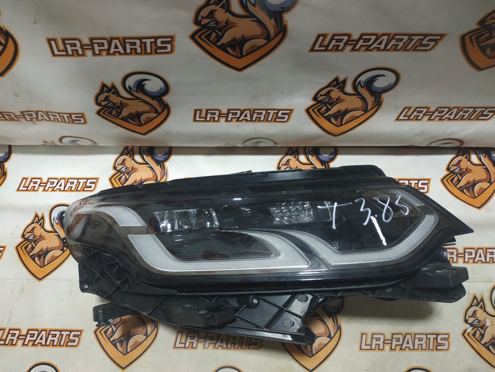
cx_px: 248
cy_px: 186
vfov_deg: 56.8
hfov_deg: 71.6
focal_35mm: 24
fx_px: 343
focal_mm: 3.94
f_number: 1.9
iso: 200
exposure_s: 1/100
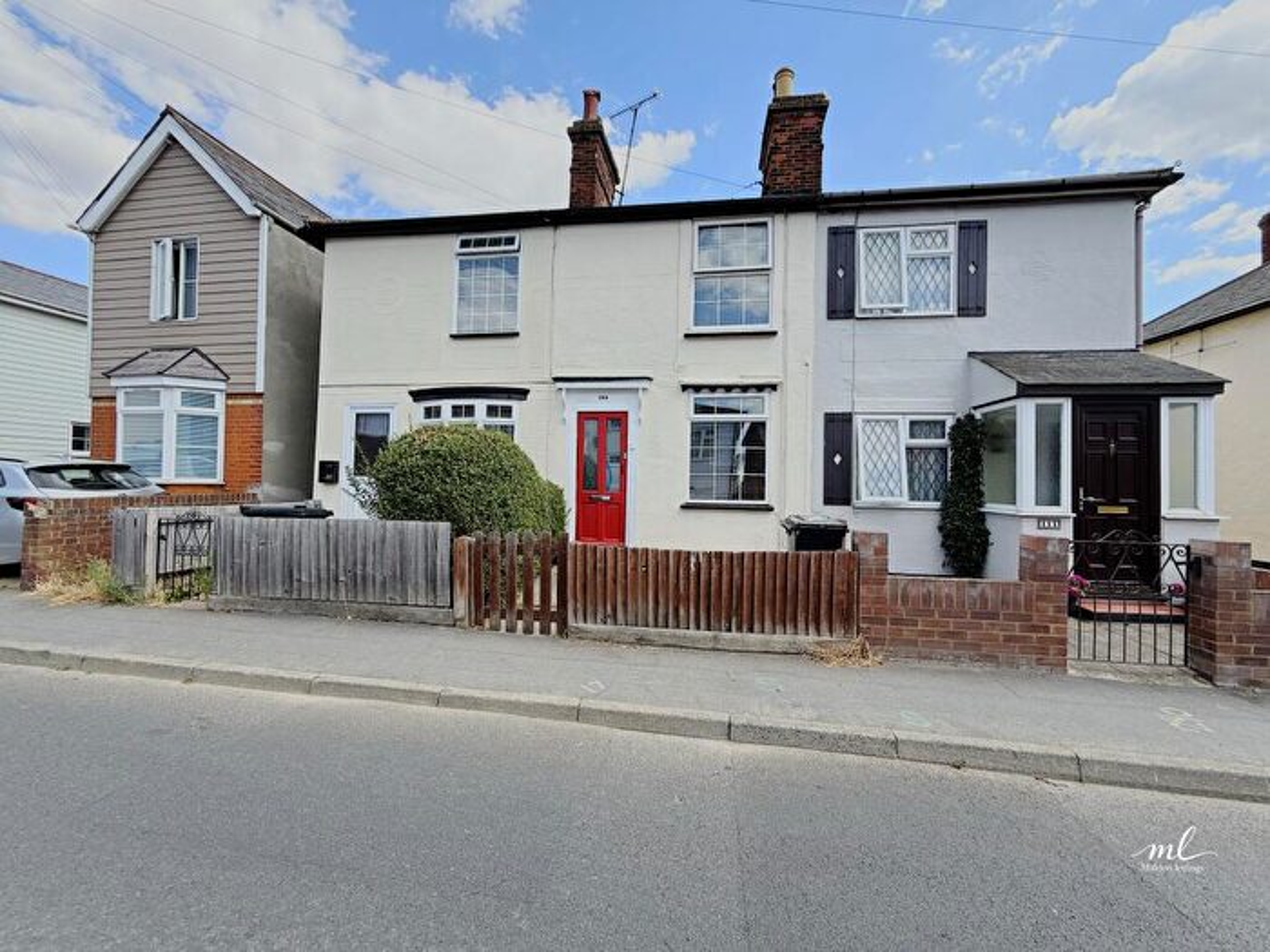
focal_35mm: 13
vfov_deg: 89.9
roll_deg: -0.7
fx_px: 477
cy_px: 476
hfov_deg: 106.2
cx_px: 635
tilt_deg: +1.4
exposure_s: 1/876
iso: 49
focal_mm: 2.22
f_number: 2.2
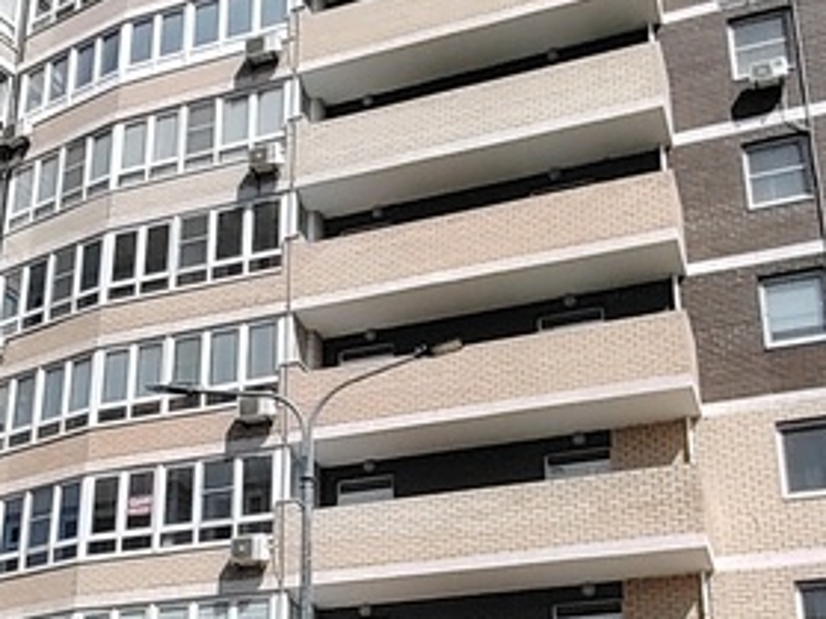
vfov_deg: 23.8
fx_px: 1455
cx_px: 145
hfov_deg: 30.8
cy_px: 459
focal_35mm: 61
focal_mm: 1.42
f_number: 2.2
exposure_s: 1/3553
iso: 100
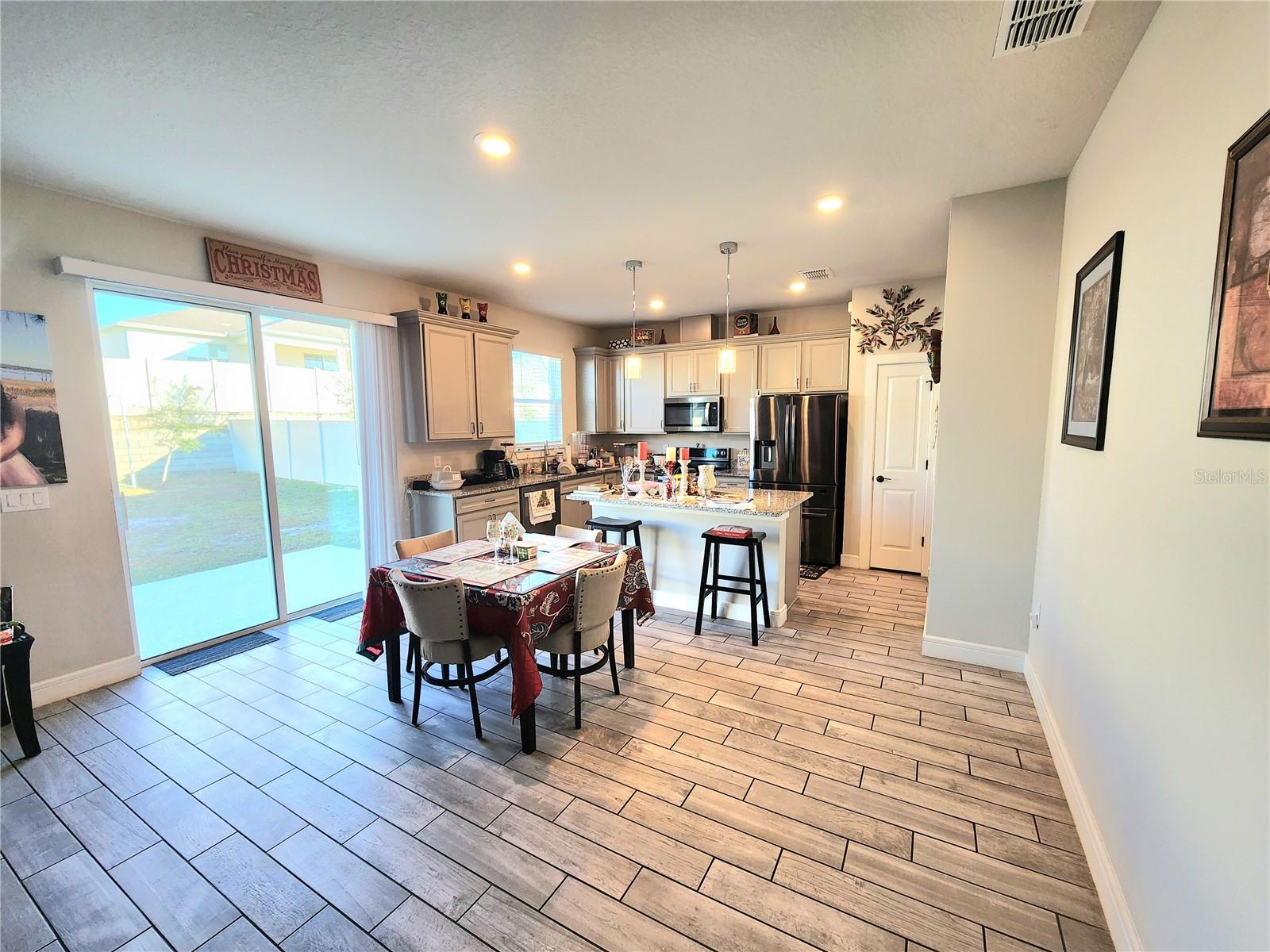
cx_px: 635
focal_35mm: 13
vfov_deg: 89.9
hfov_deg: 106.2
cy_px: 476
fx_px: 477
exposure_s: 1/60.2
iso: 80
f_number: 2.2
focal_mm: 2.2
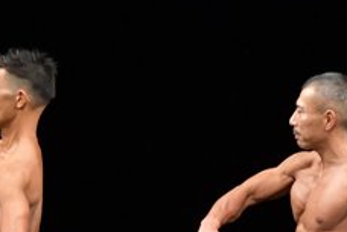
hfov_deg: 2.8
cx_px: 209
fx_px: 7113
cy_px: 302
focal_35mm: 738
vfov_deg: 1.9
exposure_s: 1/400
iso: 2500
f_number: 5.6
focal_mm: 145
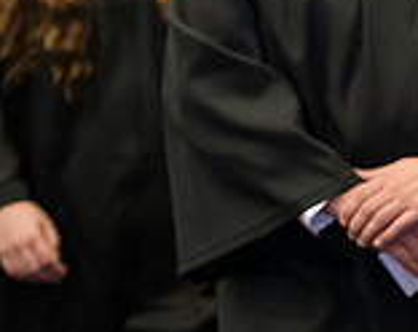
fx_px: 3974
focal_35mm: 322
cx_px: 689
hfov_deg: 5.9
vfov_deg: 4.8
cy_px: -15
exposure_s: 1/200
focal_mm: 92
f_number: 3.5
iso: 1600
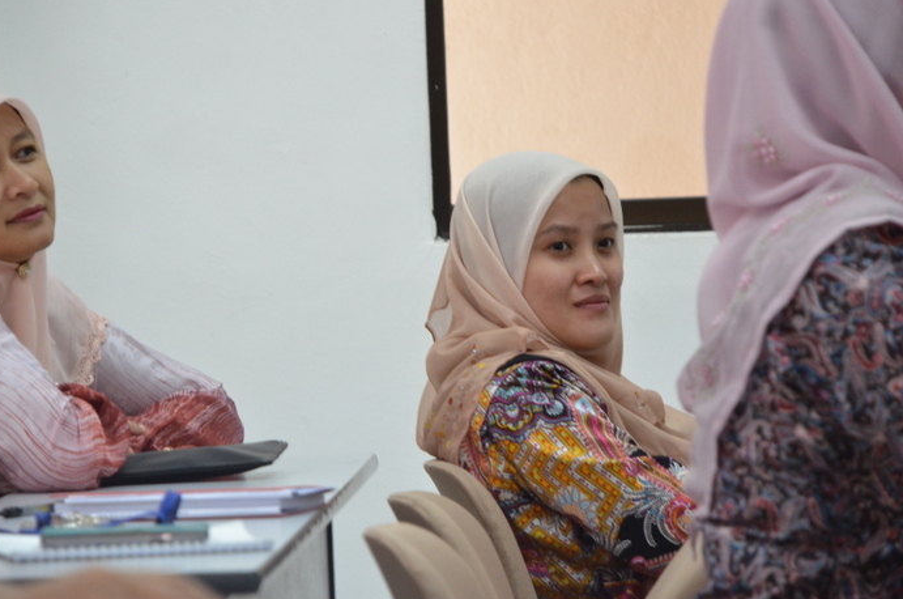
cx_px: 401
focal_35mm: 235
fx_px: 5873
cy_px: 279
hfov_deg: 8.8
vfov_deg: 5.8
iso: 1600
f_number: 5.6
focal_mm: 135
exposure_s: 1/80
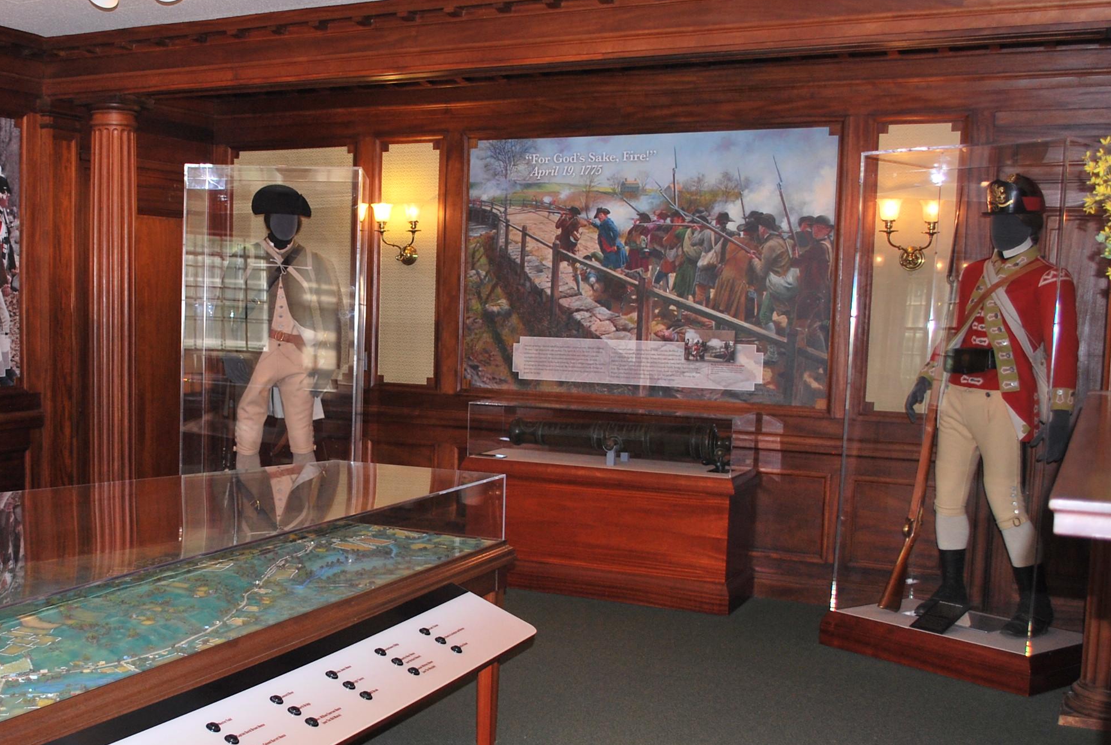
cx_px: 344
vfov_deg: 30.5
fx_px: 1360
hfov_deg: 43.6
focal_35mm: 44
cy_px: 466
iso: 200
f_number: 3.8
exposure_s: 1/60
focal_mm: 20
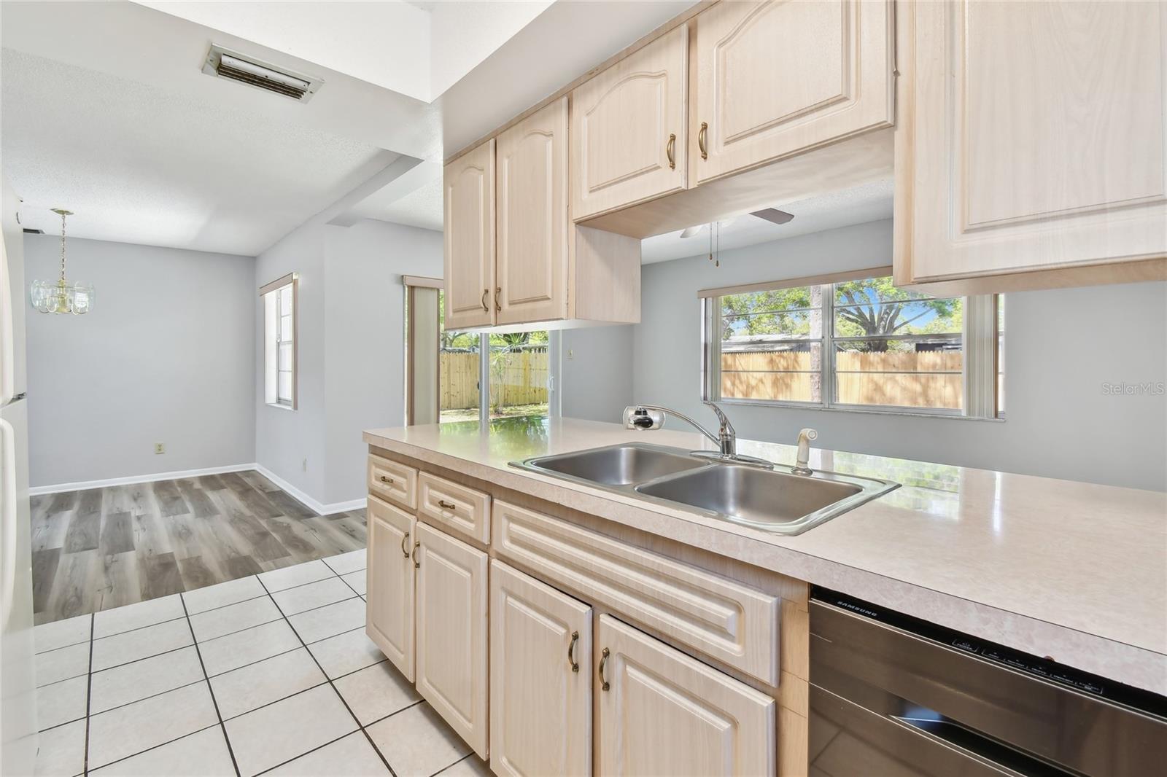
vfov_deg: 77.3
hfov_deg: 100.4
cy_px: 388
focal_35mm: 15
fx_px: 486
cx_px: 584
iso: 100
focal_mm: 10
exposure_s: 1/15
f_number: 7.1
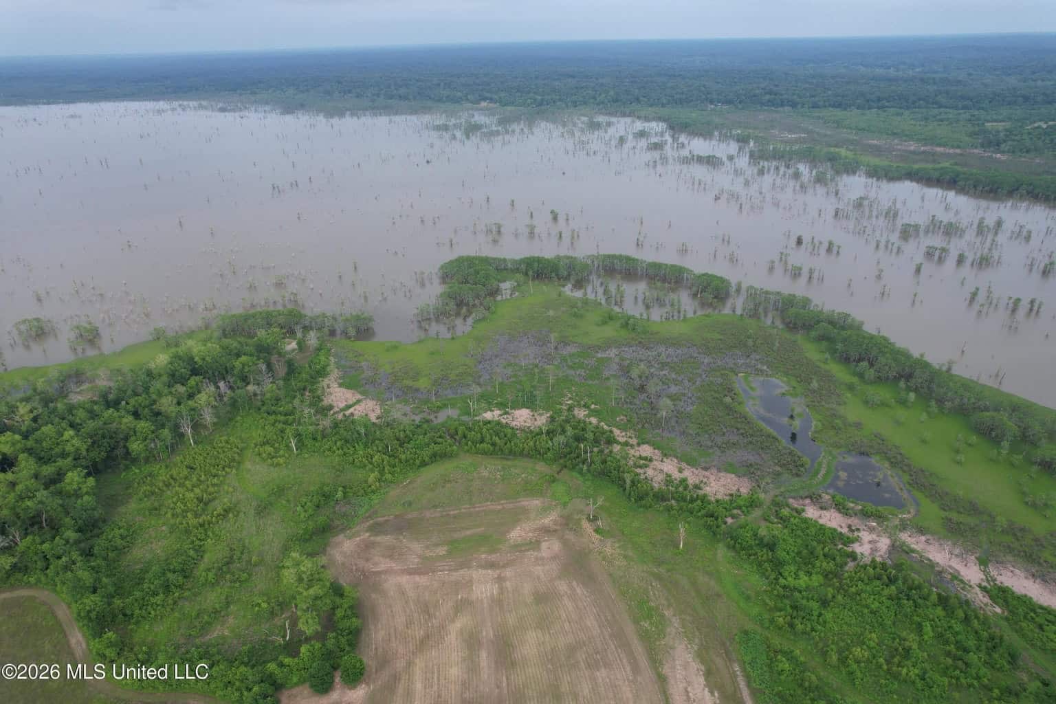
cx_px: 528
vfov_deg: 57.2
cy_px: 352
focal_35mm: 22
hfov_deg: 78.6
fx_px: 645
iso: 100
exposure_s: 1/400
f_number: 2.8
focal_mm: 8.4
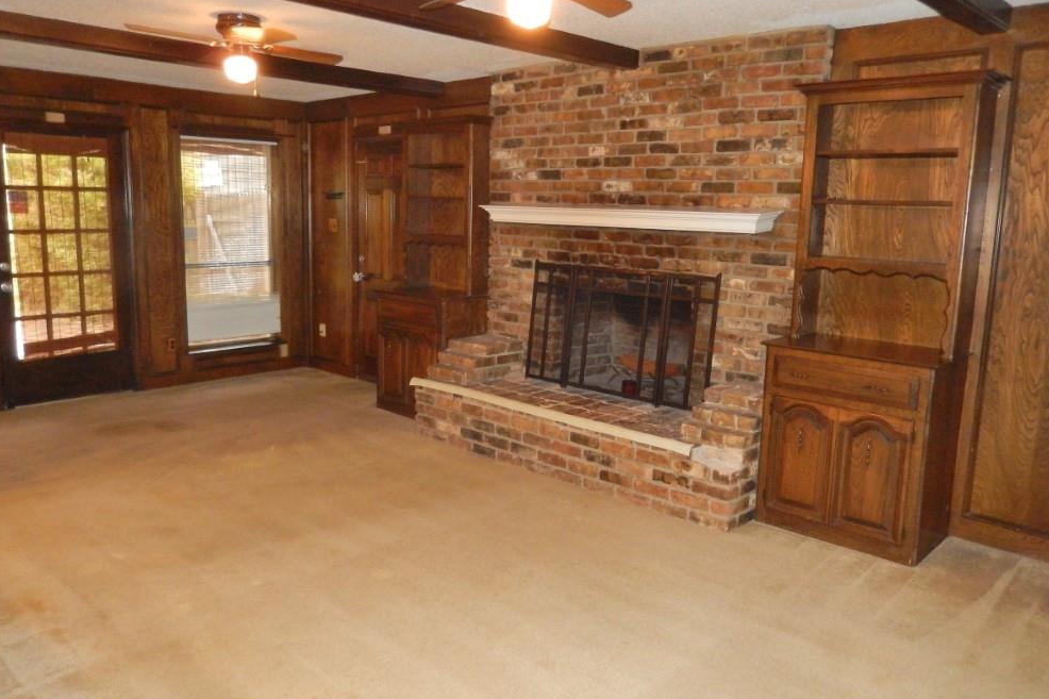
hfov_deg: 67.4
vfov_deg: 47.9
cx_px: 520
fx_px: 787
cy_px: 338
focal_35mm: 27
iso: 640
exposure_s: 1/30
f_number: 3.4
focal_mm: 4.5
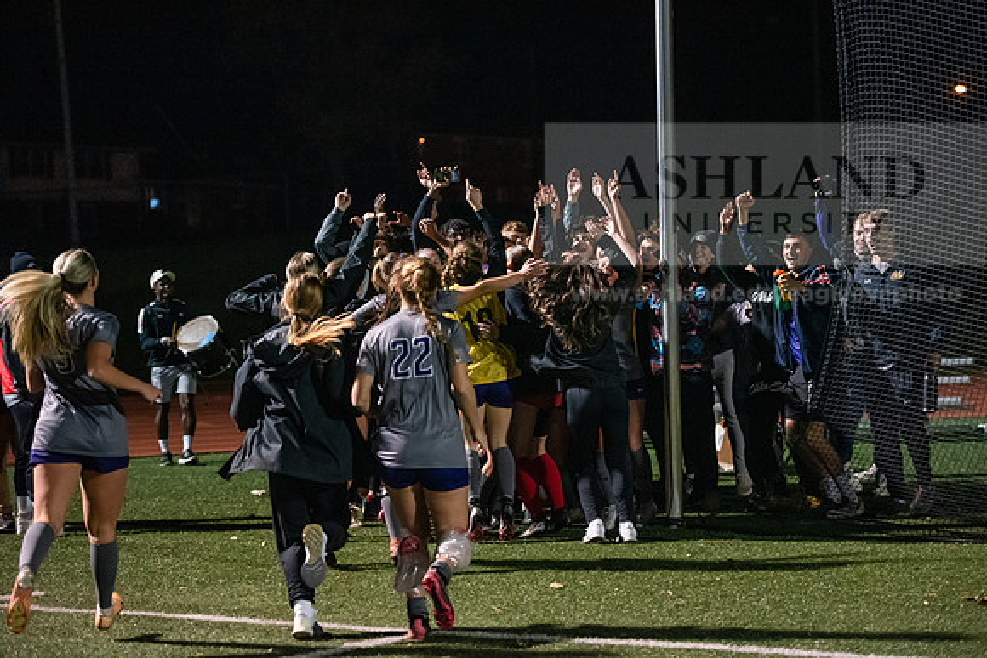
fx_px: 2523
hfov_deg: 22.1
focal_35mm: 92
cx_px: 494
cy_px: 329
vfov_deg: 14.9
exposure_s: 1/640
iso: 8000
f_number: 3.2
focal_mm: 92
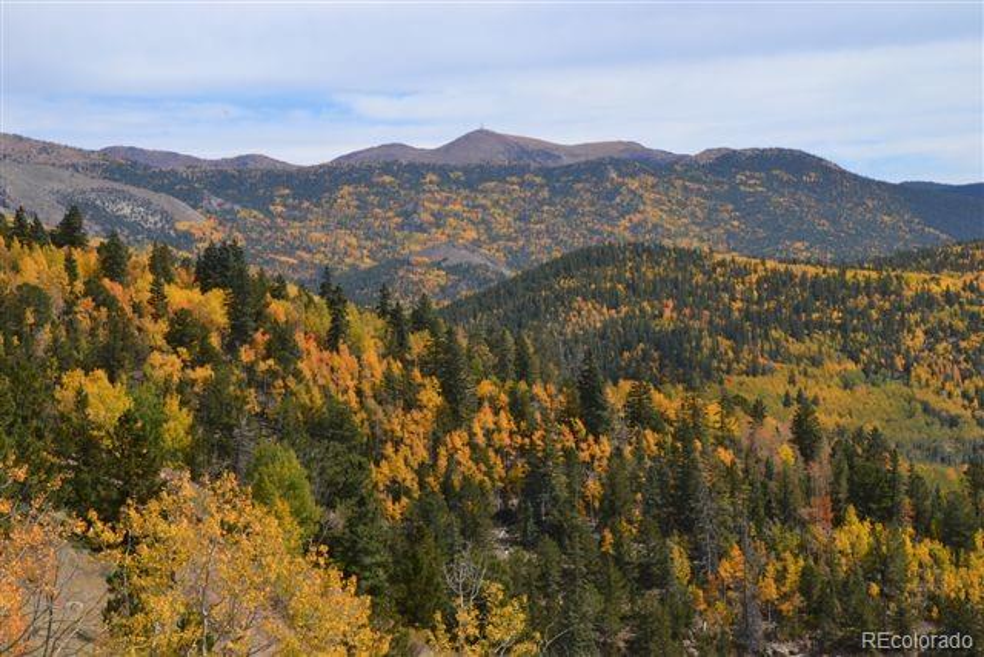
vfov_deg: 18.2
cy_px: 328
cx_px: 492
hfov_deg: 27.0
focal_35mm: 75
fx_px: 2050
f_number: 8
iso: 100
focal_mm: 50
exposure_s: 1/250
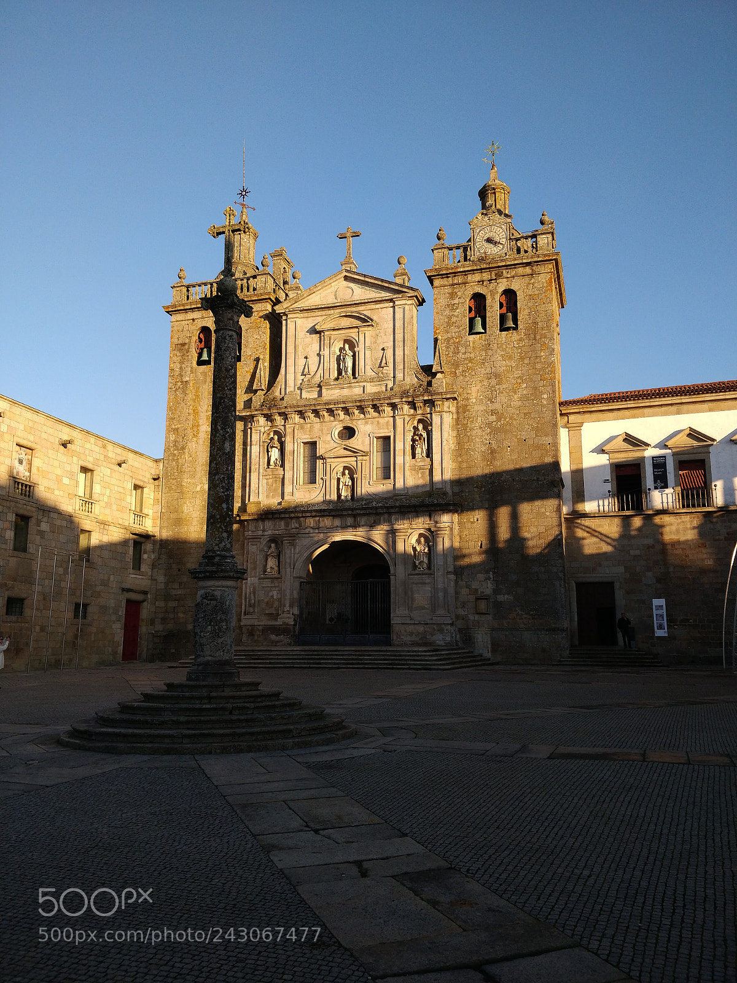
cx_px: 368
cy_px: 492
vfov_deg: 71.6
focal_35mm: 24
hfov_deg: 56.8
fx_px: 681
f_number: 1.7
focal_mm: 4.1
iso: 125
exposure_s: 1/570
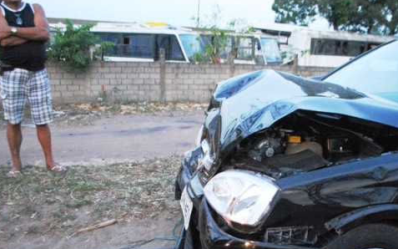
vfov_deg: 34.1
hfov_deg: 52.2
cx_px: 248
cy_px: 170
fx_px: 401
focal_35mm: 37
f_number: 3.5
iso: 1600
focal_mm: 18
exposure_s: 1/160
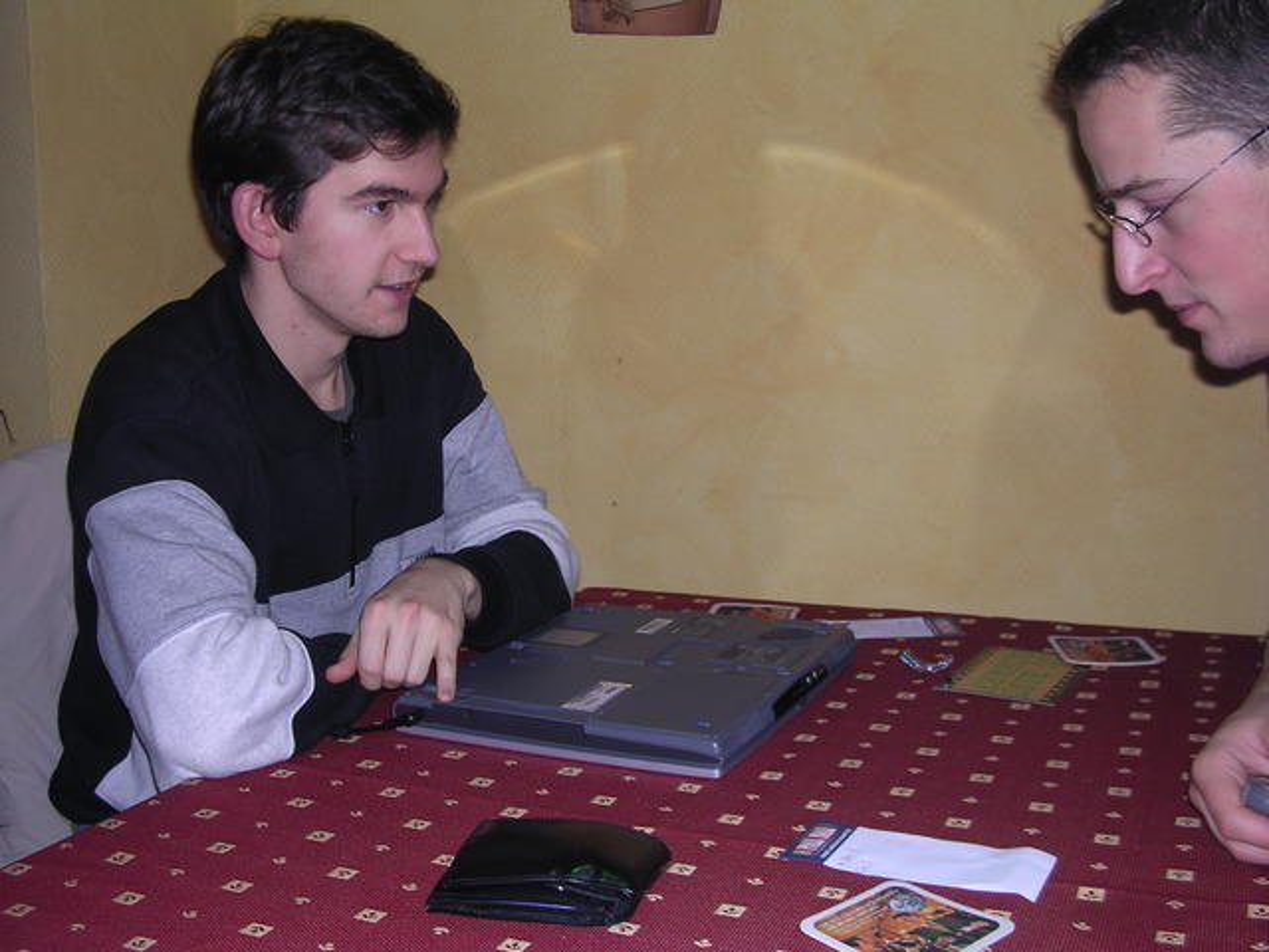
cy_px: 476
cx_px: 634
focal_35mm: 38
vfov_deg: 37.7
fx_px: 1393
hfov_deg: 49.0
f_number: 2.8
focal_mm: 5.8
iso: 100
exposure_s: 1/60.1
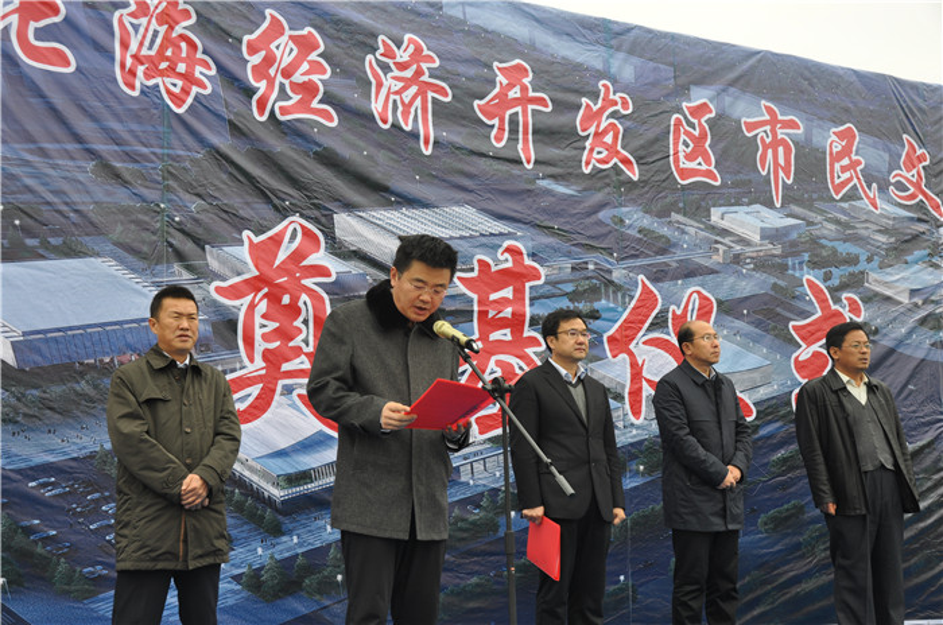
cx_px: 472
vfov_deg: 28.0
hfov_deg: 41.2
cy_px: 312
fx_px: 1255
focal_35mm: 48
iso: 200
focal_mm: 32
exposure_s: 1/80
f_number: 9
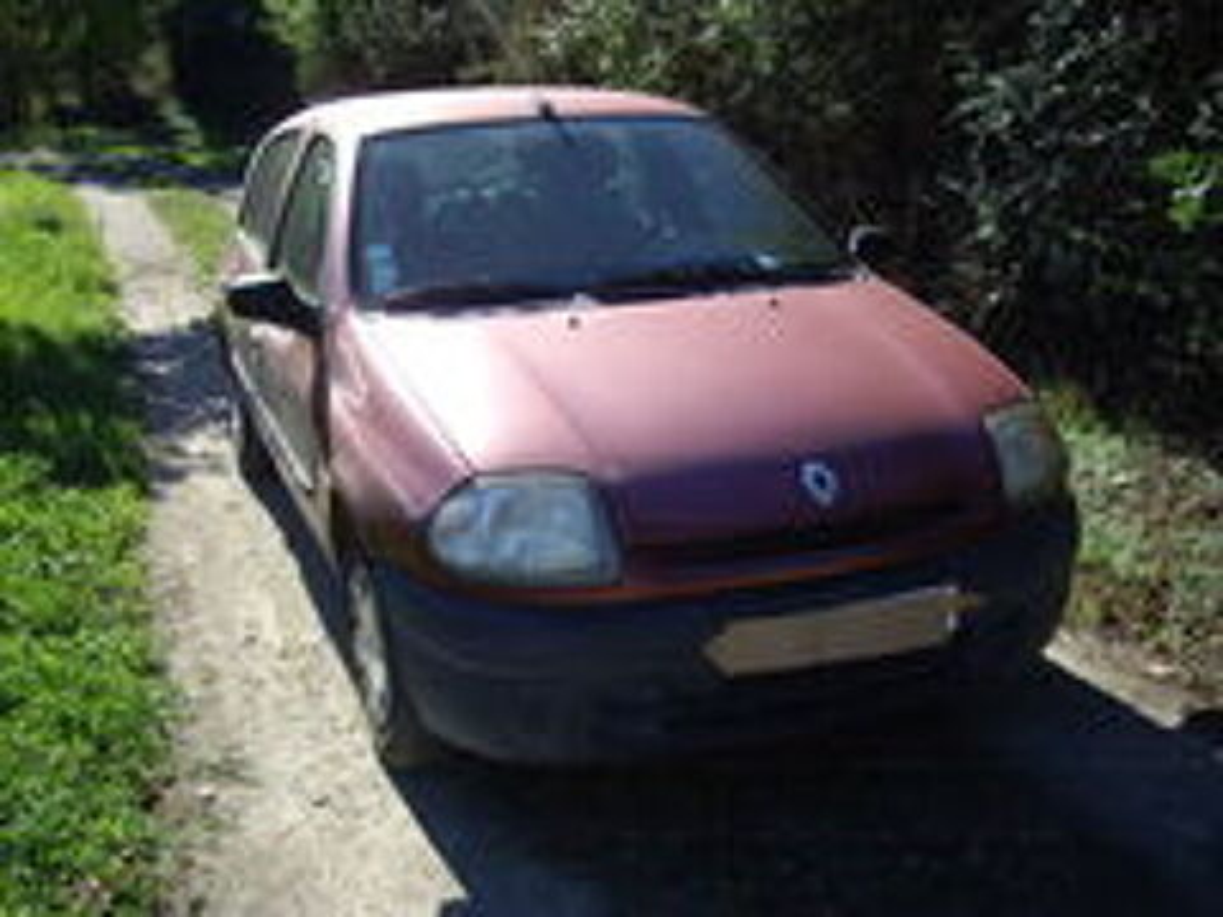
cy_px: 458
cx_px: 612
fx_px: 1343
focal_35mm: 38
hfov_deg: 49.0
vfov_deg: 37.7
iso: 64
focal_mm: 7.9
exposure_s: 1/400
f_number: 2.8
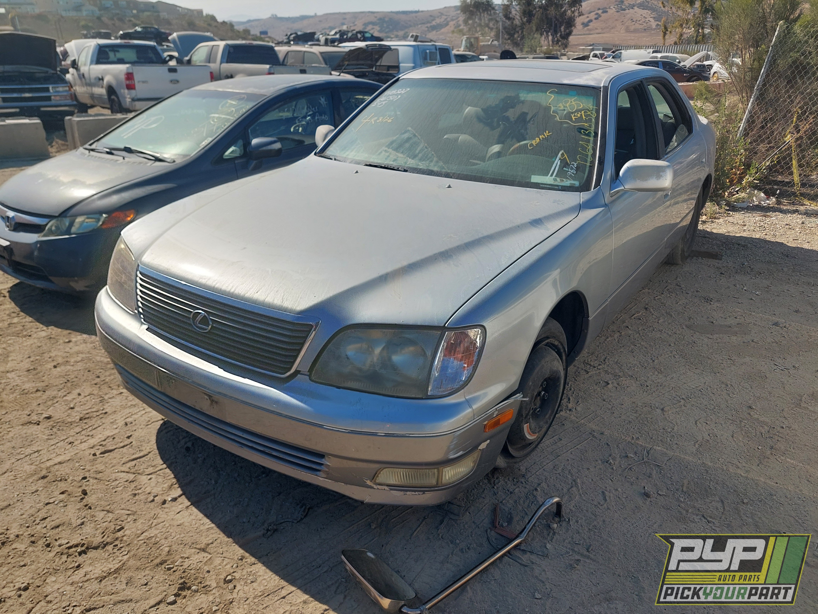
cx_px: 409
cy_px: 307
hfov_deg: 71.6
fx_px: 567
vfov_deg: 56.8
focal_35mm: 24
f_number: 1.8
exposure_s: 1/1460
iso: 40
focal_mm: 5.23
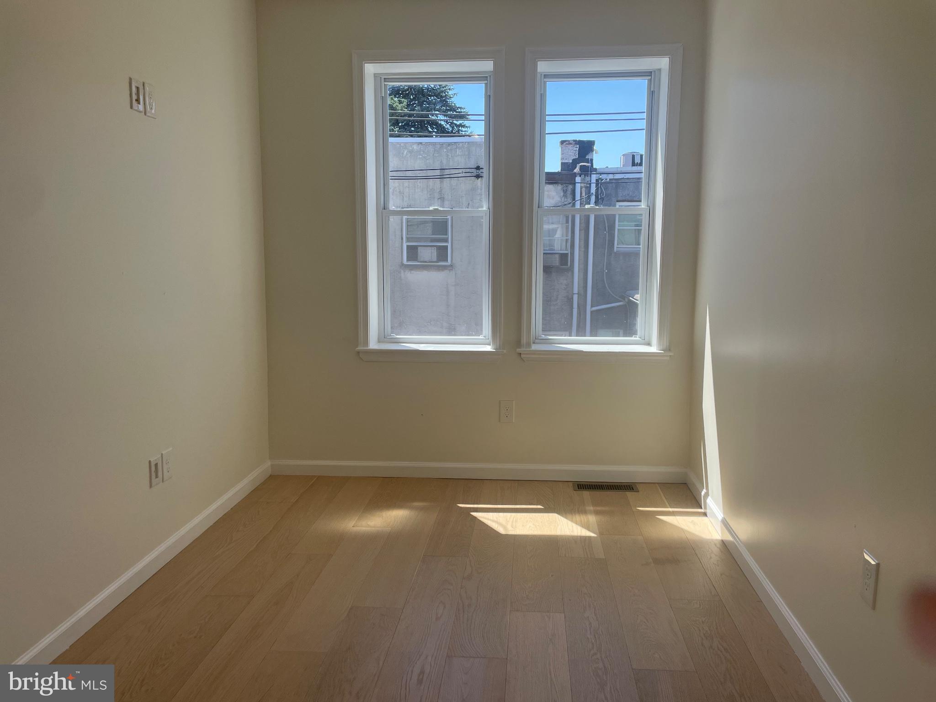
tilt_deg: -7.7
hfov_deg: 67.3
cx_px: 468
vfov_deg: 53.1
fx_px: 703
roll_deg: +0.3
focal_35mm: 26
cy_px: 351
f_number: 1.6
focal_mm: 4.2
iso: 50
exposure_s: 1/868
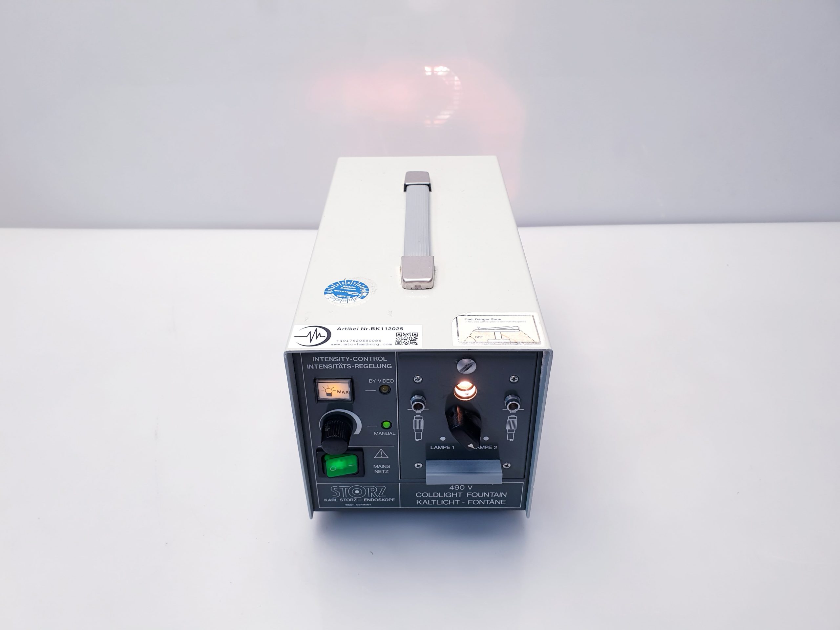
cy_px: 315
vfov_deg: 53.1
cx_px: 420
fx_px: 631
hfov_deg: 67.3
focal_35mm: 26
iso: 64
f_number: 2.4
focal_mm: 4.3
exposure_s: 1/50
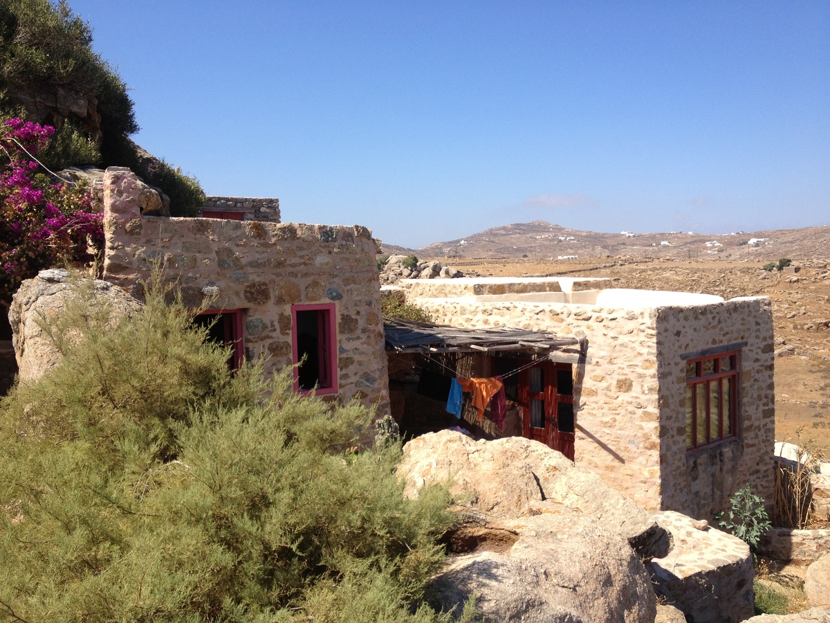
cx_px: 415
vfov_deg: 40.7
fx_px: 839
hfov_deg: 52.6
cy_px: 312
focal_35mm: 35
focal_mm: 4.28
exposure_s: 1/1381
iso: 50
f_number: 2.4
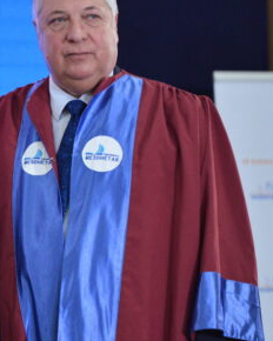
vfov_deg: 3.9
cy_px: 148
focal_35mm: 497
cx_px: -144
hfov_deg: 3.1
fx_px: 5020
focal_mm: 200
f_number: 3.2
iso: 3200
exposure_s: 1/160
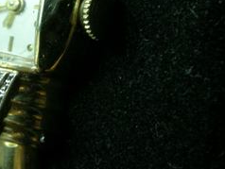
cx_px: 24
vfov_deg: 15.6
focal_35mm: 94
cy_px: 17
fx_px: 612
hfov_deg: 20.4
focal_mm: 10.3
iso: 200
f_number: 6.1
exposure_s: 1/2.7
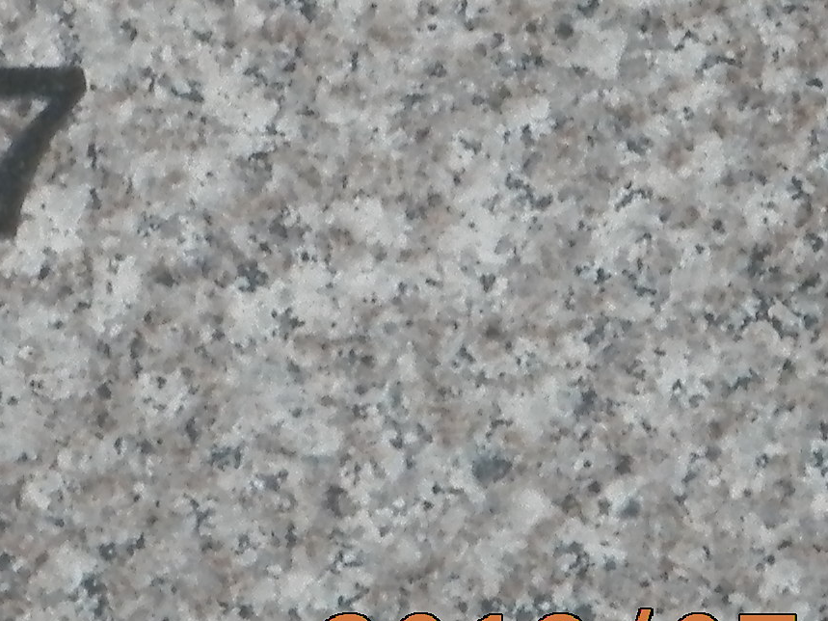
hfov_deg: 2.8
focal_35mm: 708
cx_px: -945
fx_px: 16933
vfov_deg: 2.1
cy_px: -648
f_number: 4.7
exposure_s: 1/60
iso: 200
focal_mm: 23.6
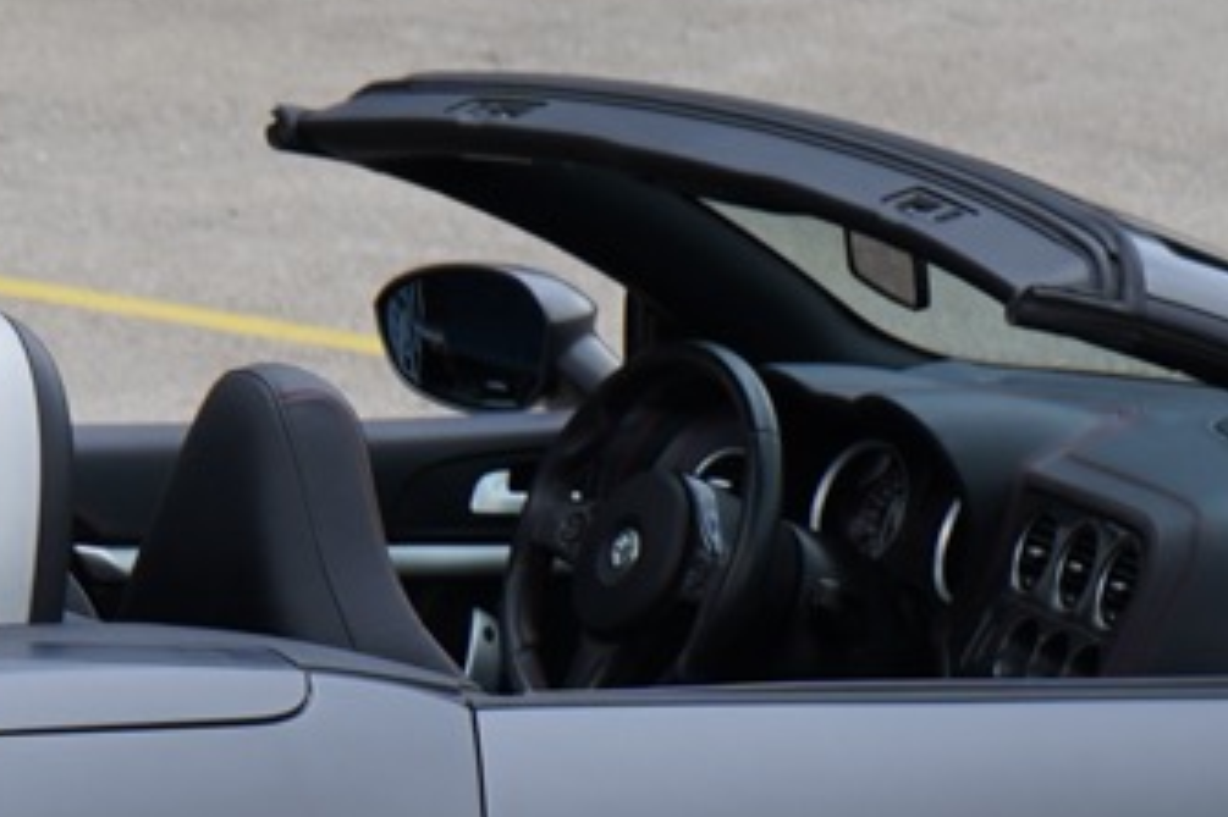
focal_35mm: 401
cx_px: 532
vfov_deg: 3.4
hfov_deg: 5.1
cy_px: 1235
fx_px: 13671
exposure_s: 1/160
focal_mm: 70
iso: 100
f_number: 5.6
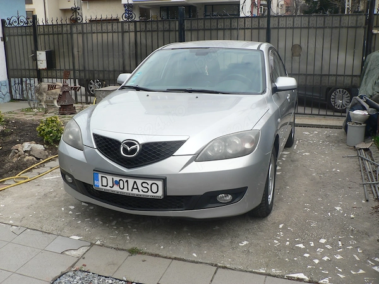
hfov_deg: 52.6
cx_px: 190
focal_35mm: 35
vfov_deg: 40.7
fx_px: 383
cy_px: 142
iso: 64
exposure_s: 1/200
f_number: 4
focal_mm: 6
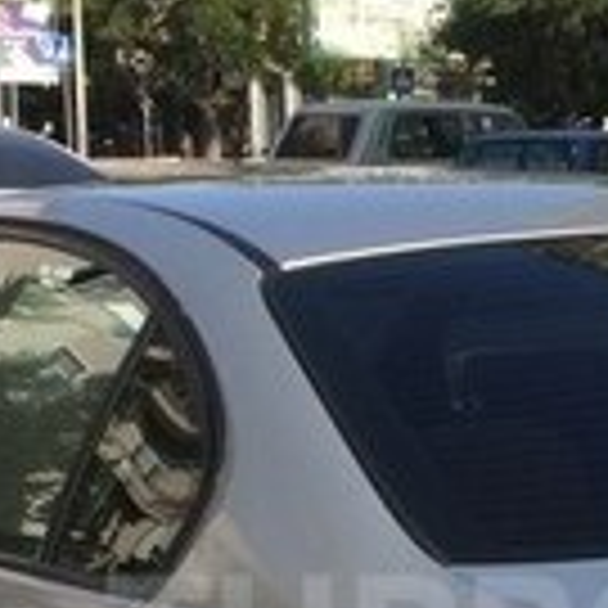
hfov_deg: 13.8
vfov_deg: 13.7
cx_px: 567
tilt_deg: -13.0
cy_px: 642
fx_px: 2484
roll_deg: +0.0
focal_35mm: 125
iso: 32
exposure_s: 1/1709
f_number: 2.2
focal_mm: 4.15
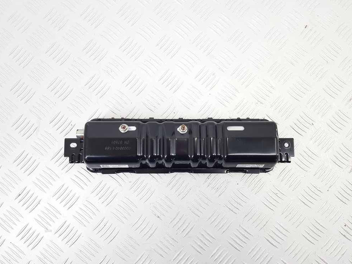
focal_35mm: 27
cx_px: 178
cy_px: 131
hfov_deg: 65.3
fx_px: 275
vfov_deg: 51.4
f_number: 1.7
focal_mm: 4.2
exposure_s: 1/100
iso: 80
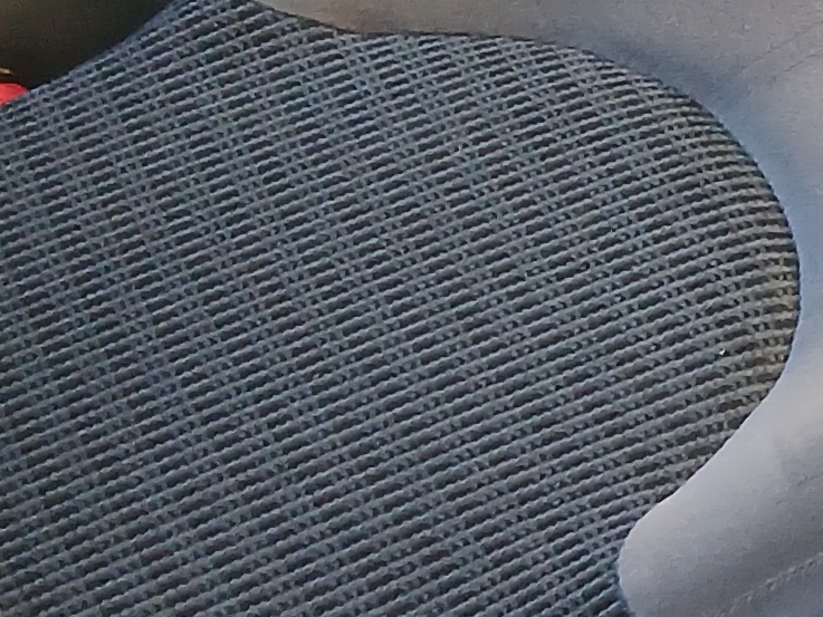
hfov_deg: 11.8
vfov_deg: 10.3
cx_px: 1815
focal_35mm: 144
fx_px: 3424
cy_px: 86
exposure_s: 1/60
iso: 160
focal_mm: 3.98
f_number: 1.8
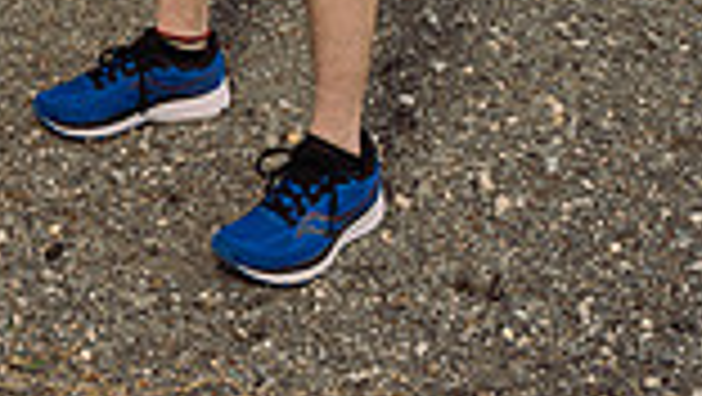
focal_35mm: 109
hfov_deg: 19.5
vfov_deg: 9.8
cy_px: -572
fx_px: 2030
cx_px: 166
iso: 50
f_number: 7.1
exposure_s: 1/250
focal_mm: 36
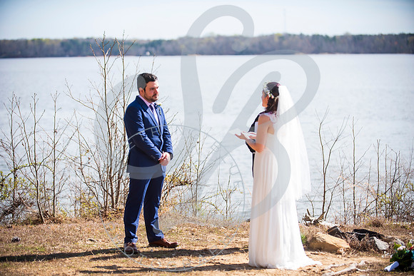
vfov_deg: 13.4
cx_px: 207
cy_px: 138
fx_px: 1173
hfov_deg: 20.0
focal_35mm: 102
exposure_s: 1/800
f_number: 2.8
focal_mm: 102
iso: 100
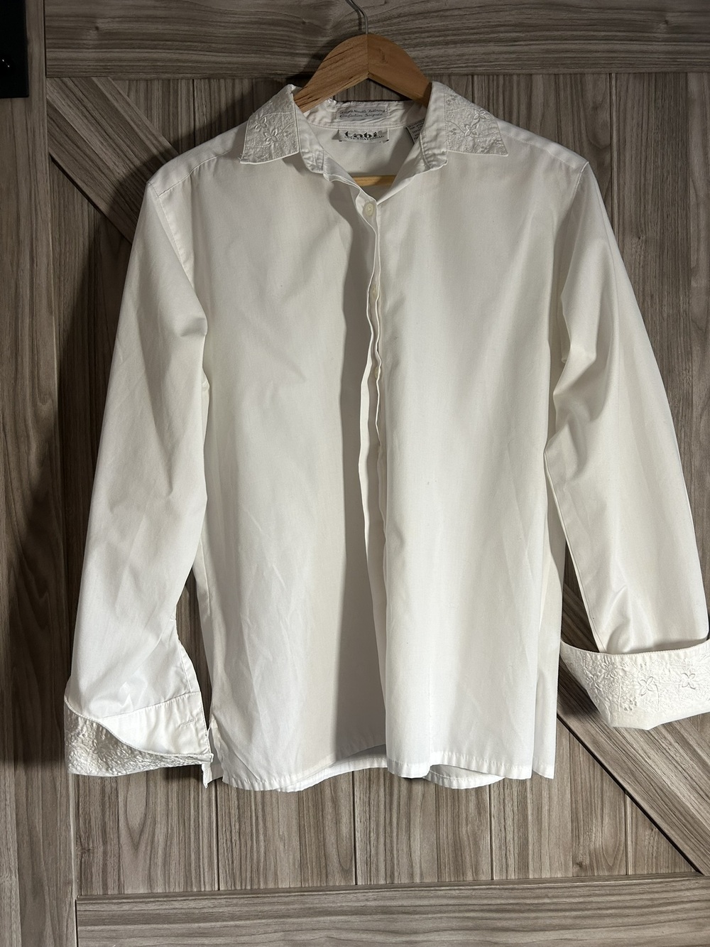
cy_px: 474
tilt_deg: -1.4
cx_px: 355
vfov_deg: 67.3
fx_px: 711
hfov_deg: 53.1
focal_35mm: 26
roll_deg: +0.8
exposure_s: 1/120
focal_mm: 5.7
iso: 125
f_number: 1.5
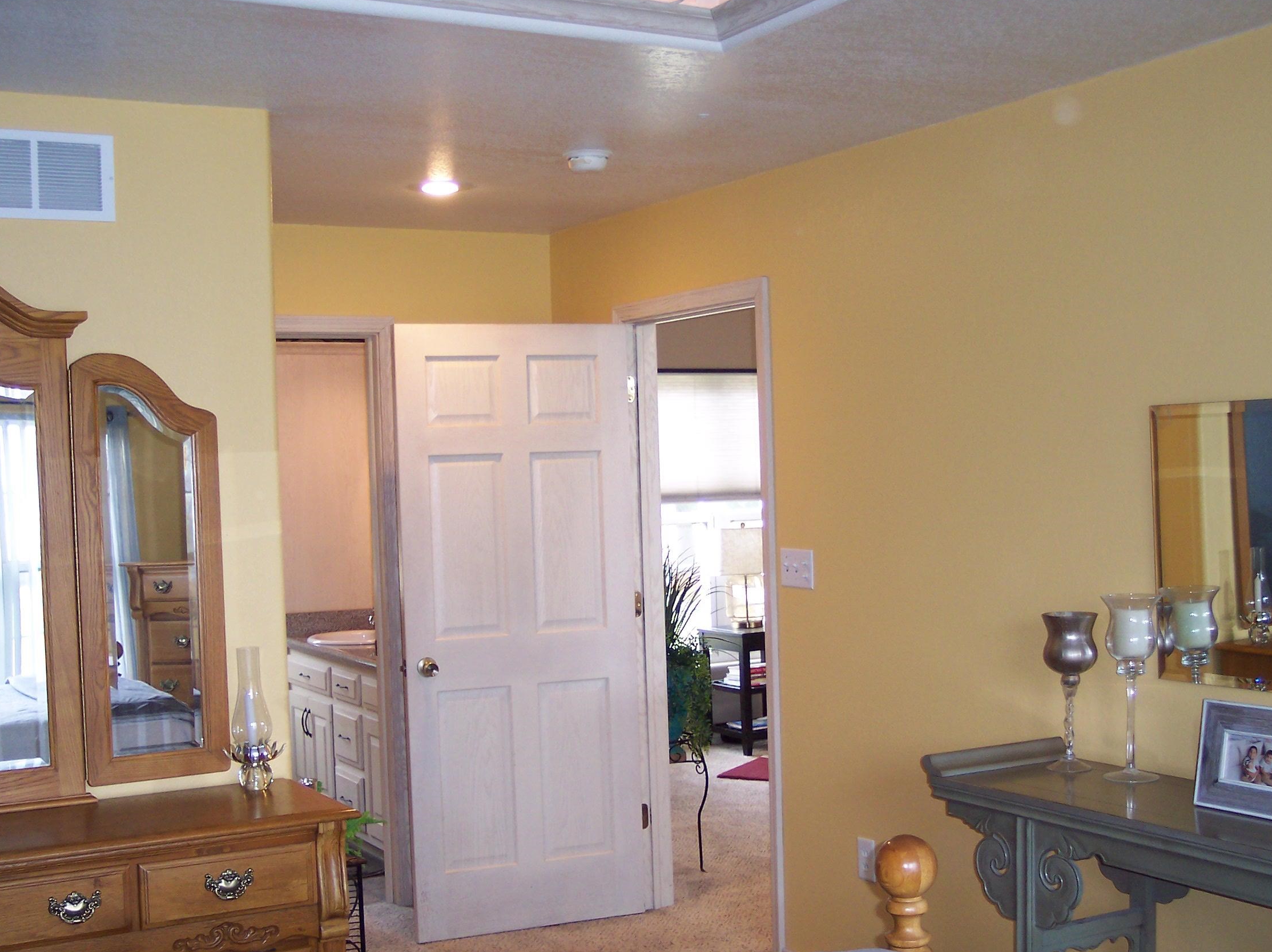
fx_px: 1616
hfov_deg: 43.0
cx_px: 647
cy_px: 525
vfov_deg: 32.8
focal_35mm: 44
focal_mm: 8
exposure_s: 1/30
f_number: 2.8
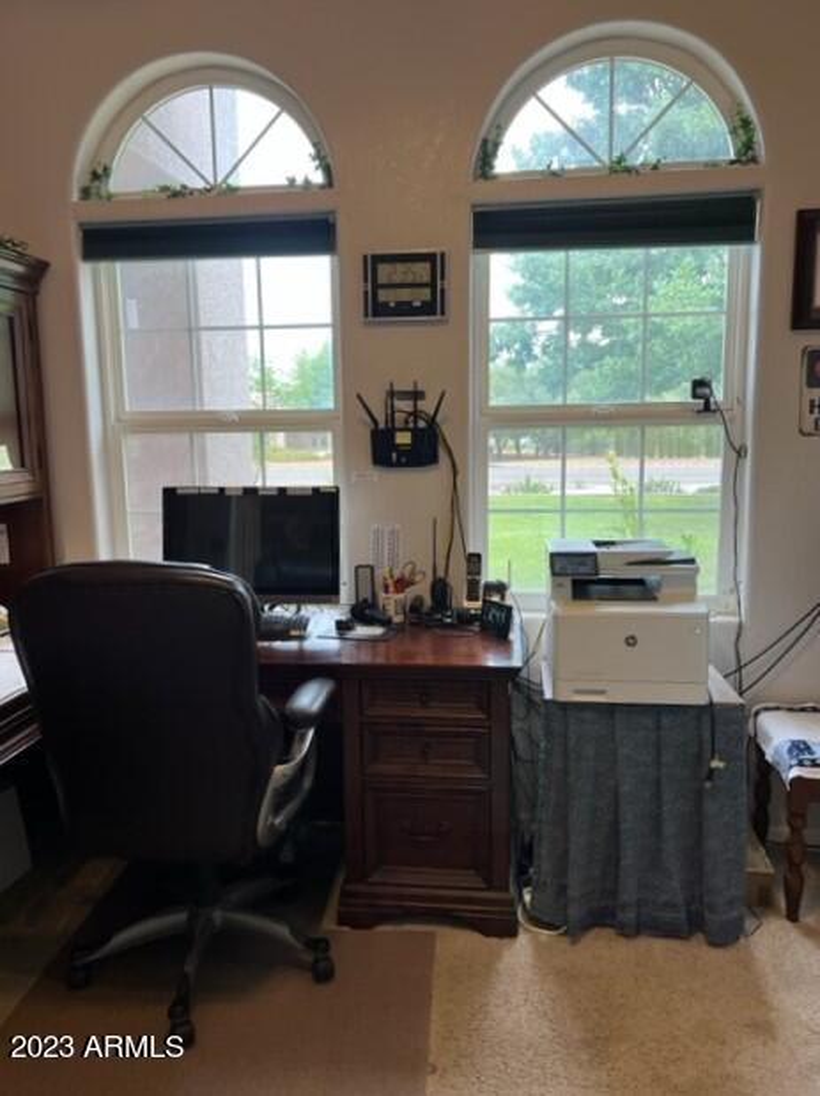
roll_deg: -0.4
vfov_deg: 67.4
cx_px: 410
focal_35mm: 26
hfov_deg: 53.0
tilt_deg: -8.3
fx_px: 823
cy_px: 548
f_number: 1.5
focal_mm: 5.7
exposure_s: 1/120
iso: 50
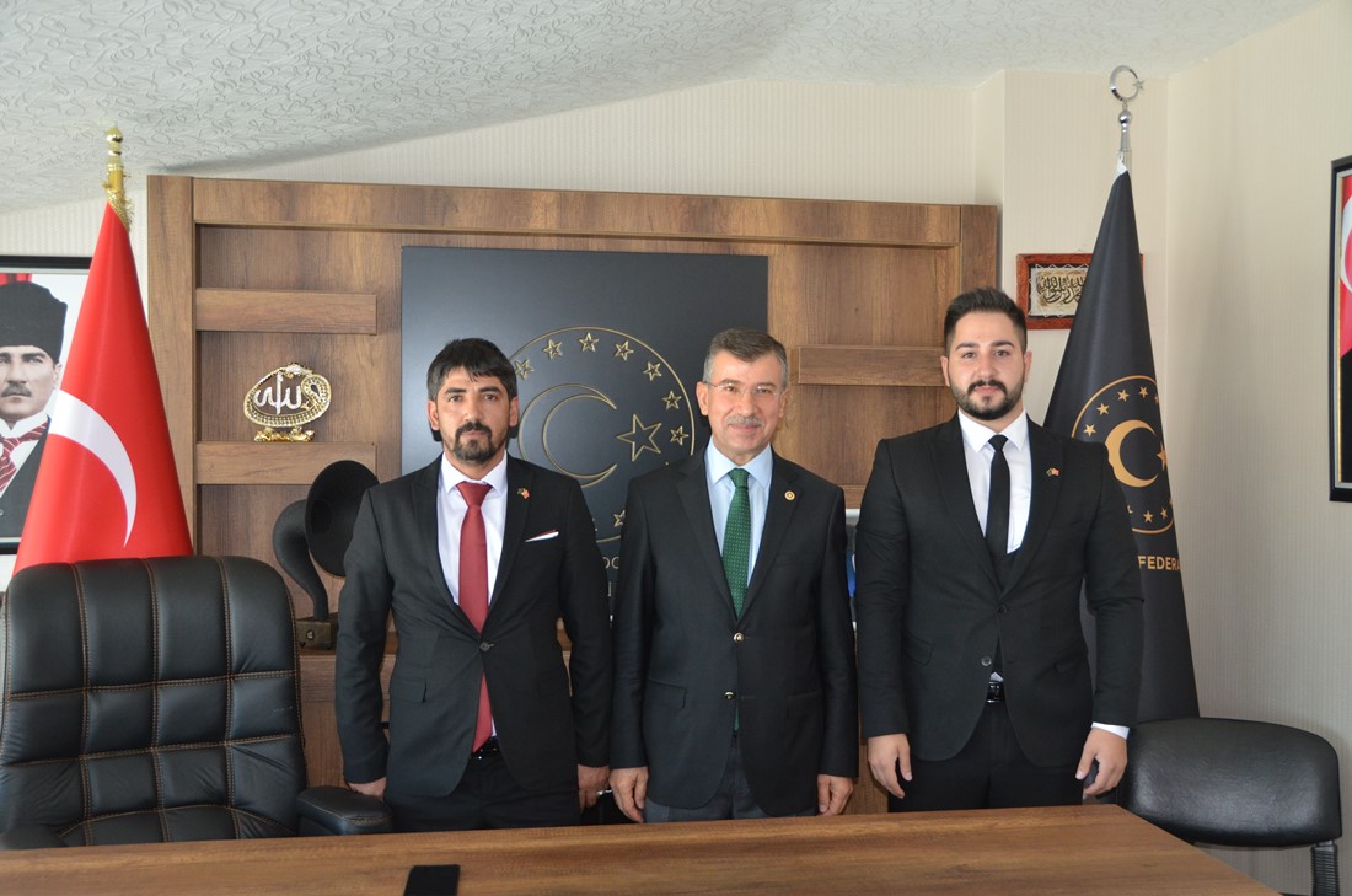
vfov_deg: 36.7
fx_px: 1349
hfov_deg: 53.2
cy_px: 448
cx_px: 676
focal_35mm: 36
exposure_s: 1/60
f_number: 3.8
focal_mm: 24
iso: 800
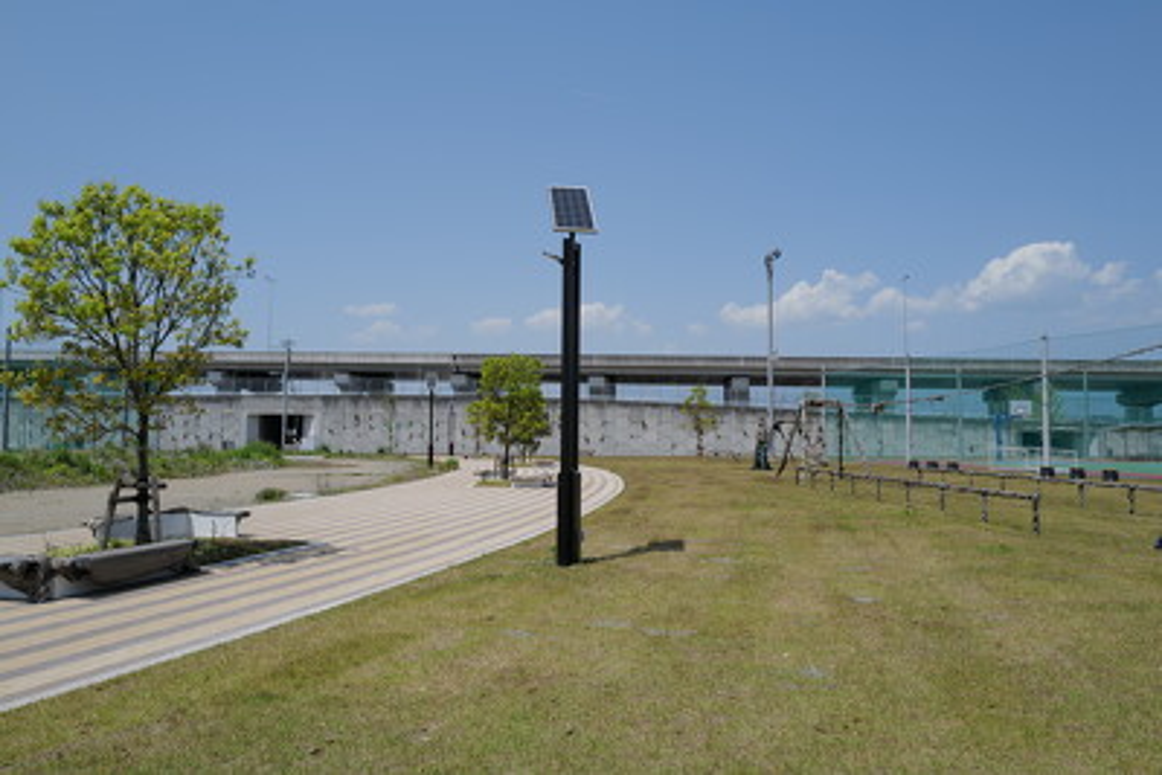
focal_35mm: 28
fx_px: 904
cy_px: 388
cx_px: 581
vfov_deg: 46.4
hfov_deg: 65.5
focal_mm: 28
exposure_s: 1/640
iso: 100
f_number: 5.6
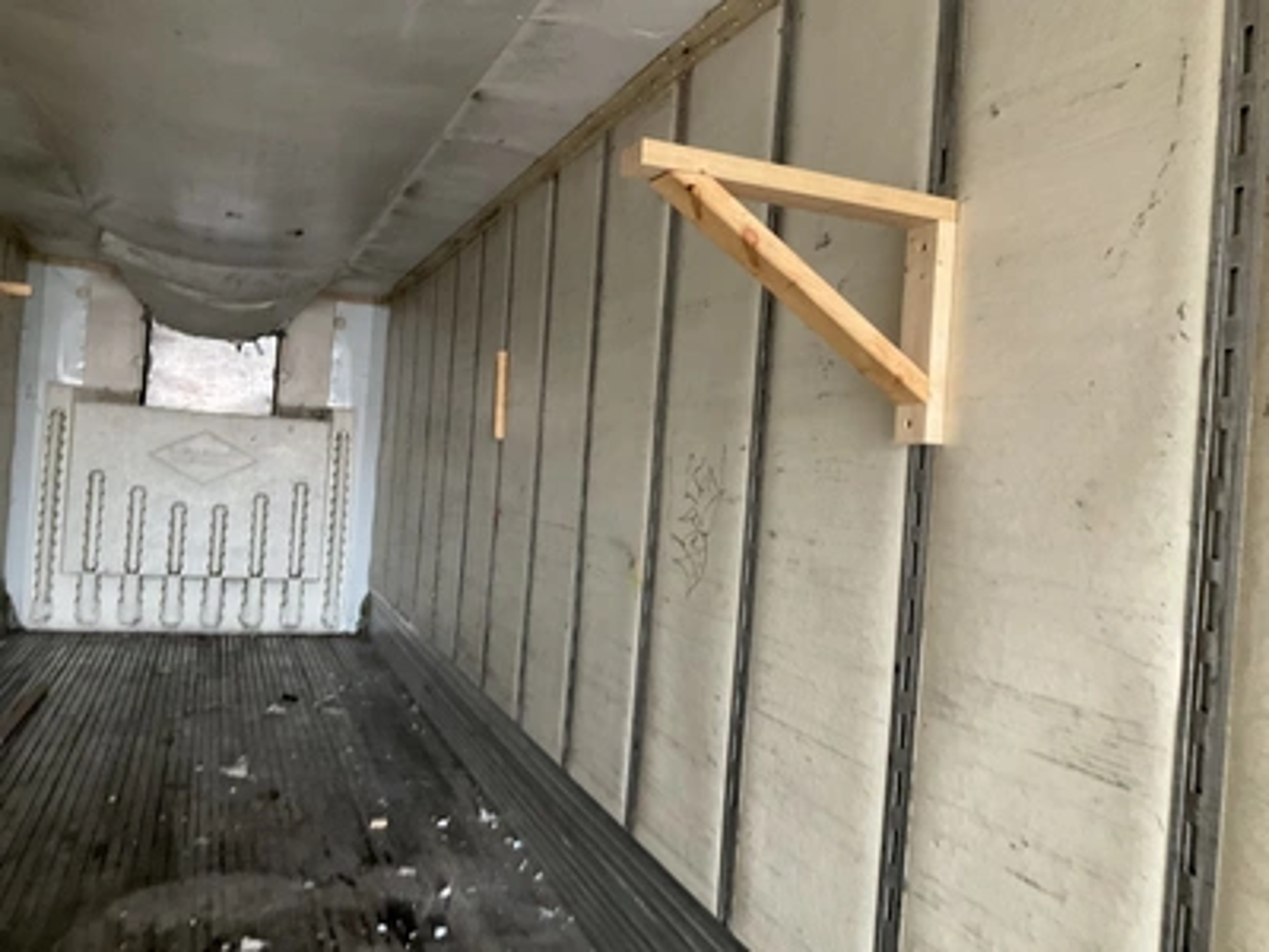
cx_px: 634
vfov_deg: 48.2
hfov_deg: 61.7
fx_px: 1063
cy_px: 476
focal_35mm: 29
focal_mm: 3
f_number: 1.8
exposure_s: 1/60
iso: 160
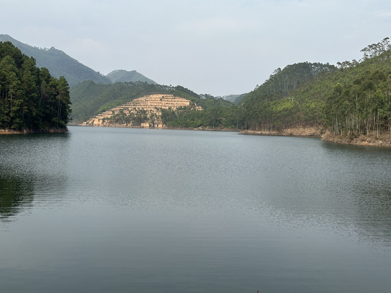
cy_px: 146
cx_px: 196
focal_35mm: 48
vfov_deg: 30.3
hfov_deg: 39.7
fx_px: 542
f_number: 1.78
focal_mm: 6.86
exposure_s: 1/3876
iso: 64
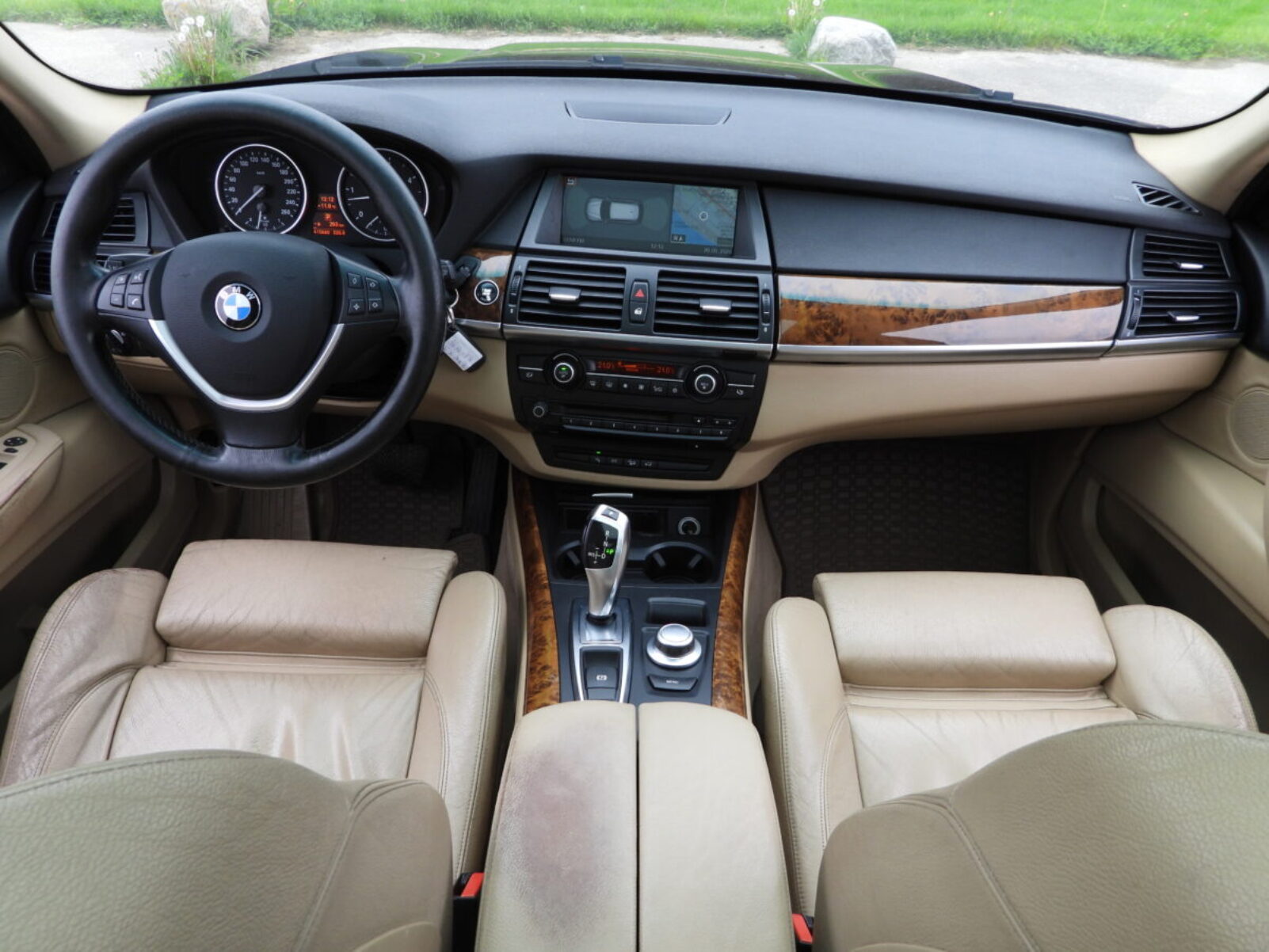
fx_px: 880
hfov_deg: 71.6
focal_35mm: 24
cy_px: 476
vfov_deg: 56.8
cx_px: 634
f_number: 2.8
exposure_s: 1/80
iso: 100
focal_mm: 4.3
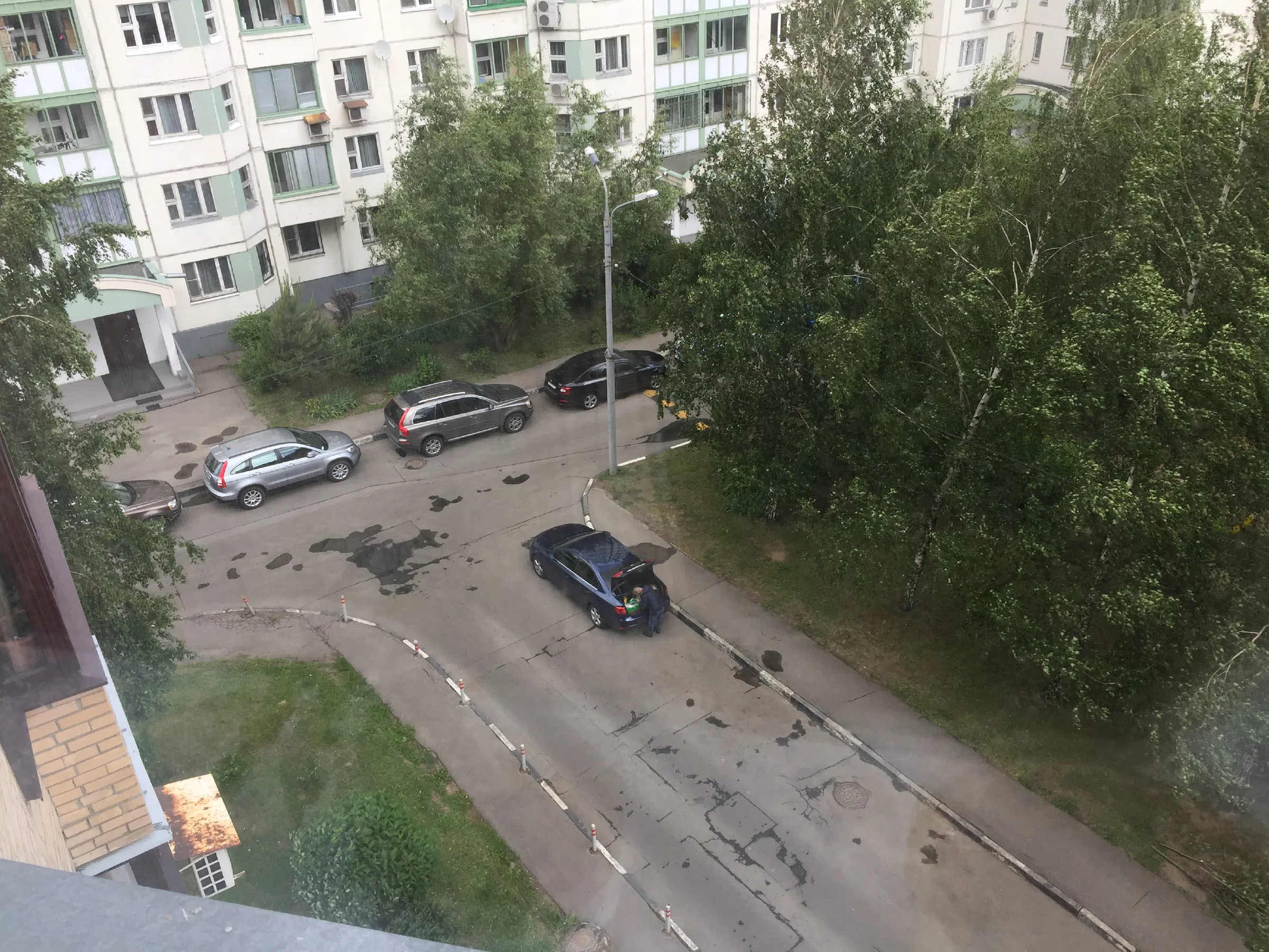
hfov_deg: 61.7
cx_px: 634
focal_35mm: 29
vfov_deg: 48.2
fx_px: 1063
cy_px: 476
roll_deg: +1.2
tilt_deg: -33.3
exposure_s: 1/434
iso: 32
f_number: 2.2
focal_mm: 4.15
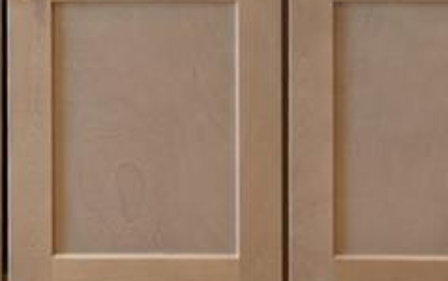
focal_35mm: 112
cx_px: 268
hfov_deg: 18.5
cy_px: -433
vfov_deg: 10.0
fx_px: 1374
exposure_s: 3.2
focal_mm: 11
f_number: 9
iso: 100
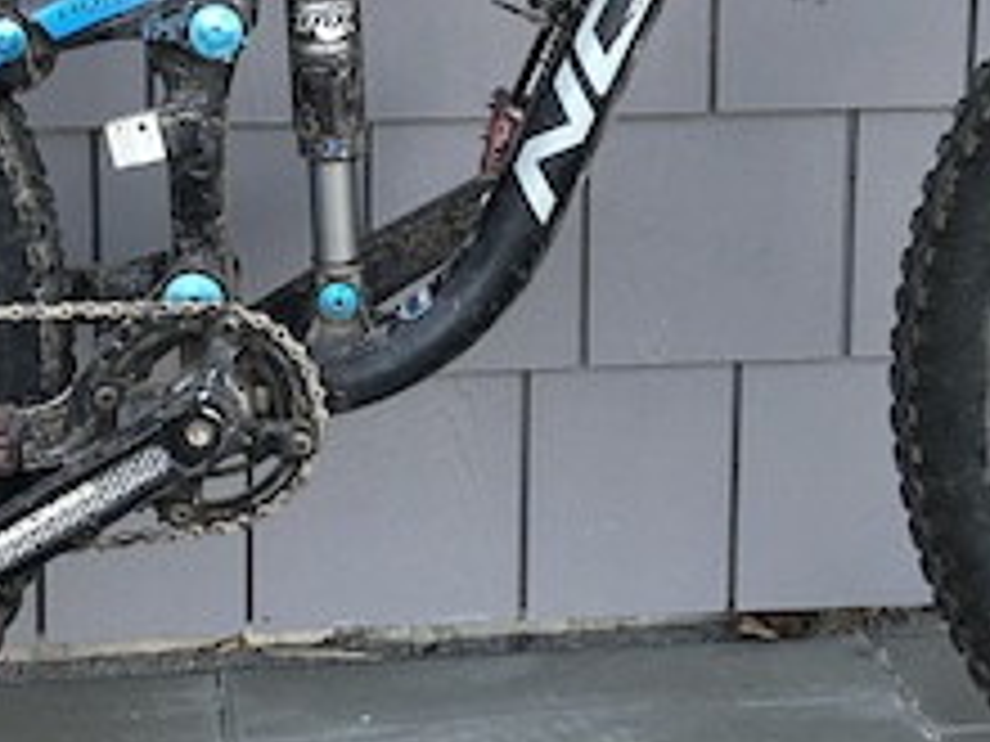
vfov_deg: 14.4
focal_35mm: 102
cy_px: 157
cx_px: 562
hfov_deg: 19.3
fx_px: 2917
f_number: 1.8
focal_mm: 3.99
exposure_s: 1/120
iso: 25
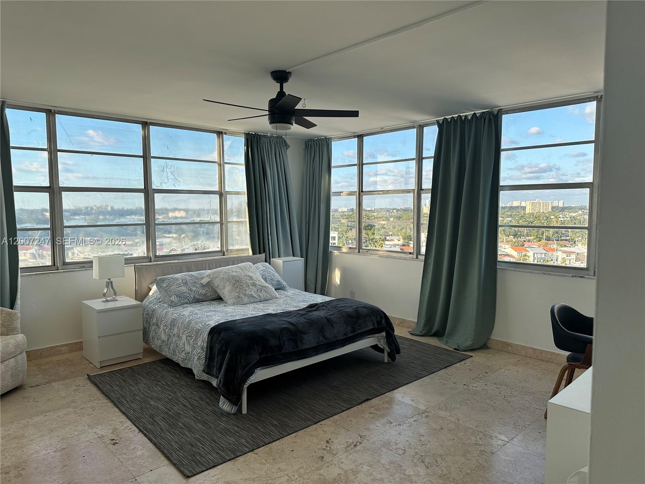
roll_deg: -0.5
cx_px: 322
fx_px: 447
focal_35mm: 24
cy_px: 242
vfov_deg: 56.8
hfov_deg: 71.6
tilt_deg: -3.6
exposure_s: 1/1212
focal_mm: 6.86
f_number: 1.78
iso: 80
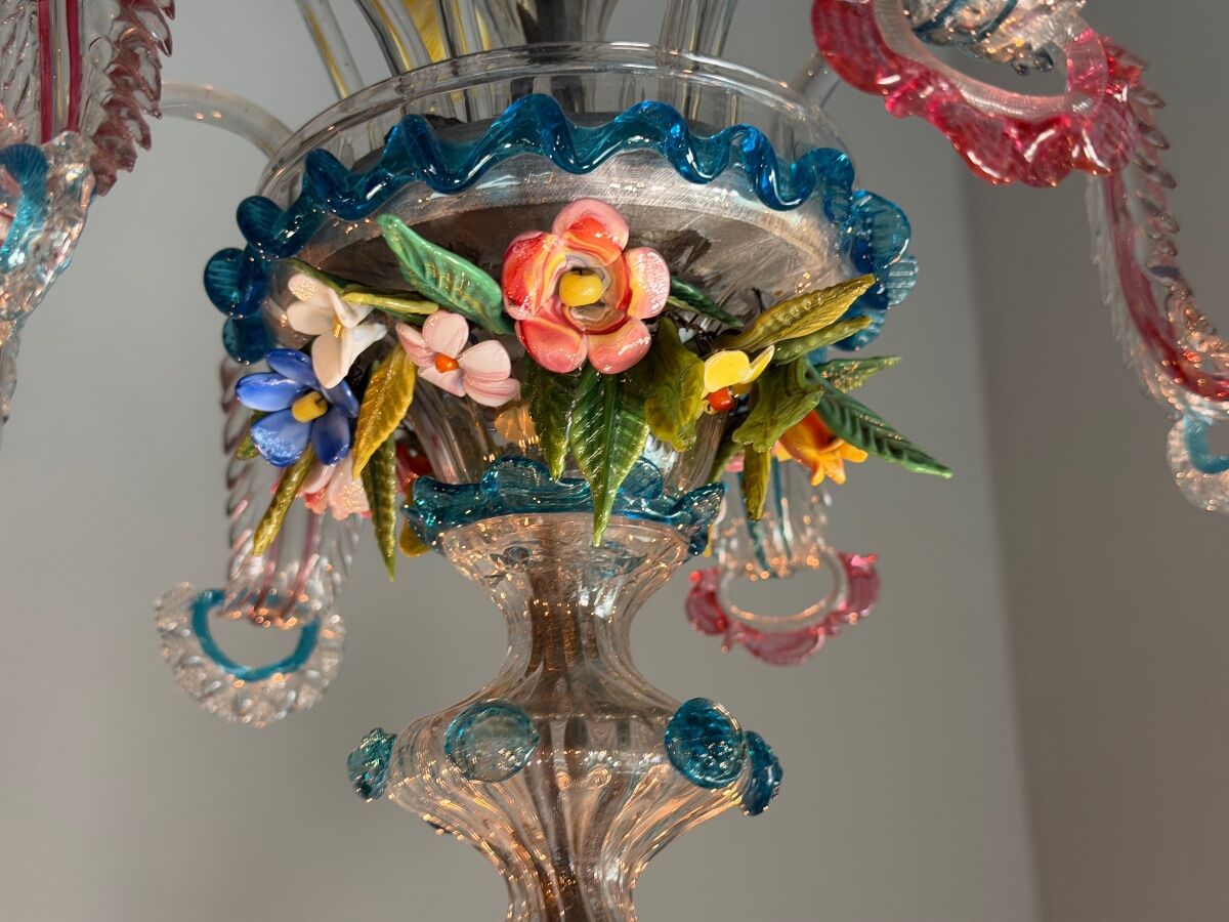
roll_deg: +1.2
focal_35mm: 48
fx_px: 1704
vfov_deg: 30.3
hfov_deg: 39.7
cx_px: 614
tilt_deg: +20.2
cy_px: 461
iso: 125
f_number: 1.78
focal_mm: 6.76
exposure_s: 1/50
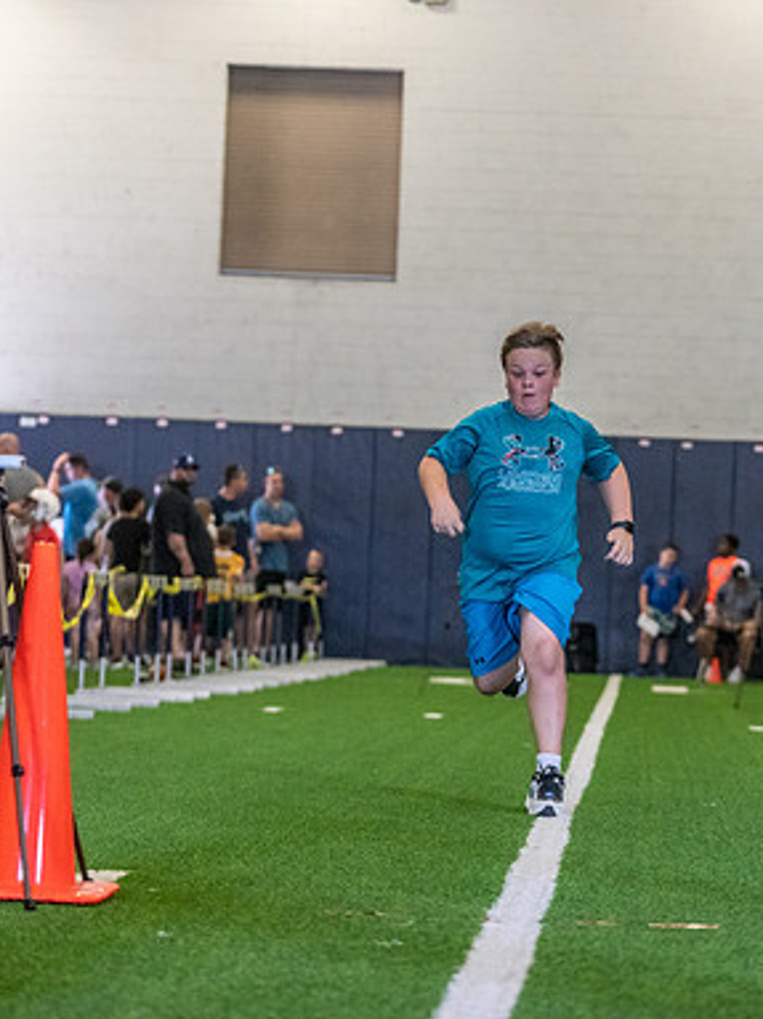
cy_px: 510
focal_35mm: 118
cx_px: 518
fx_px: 3470
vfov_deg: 16.7
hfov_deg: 12.5
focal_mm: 81
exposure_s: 1/1000
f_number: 2.8
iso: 10000
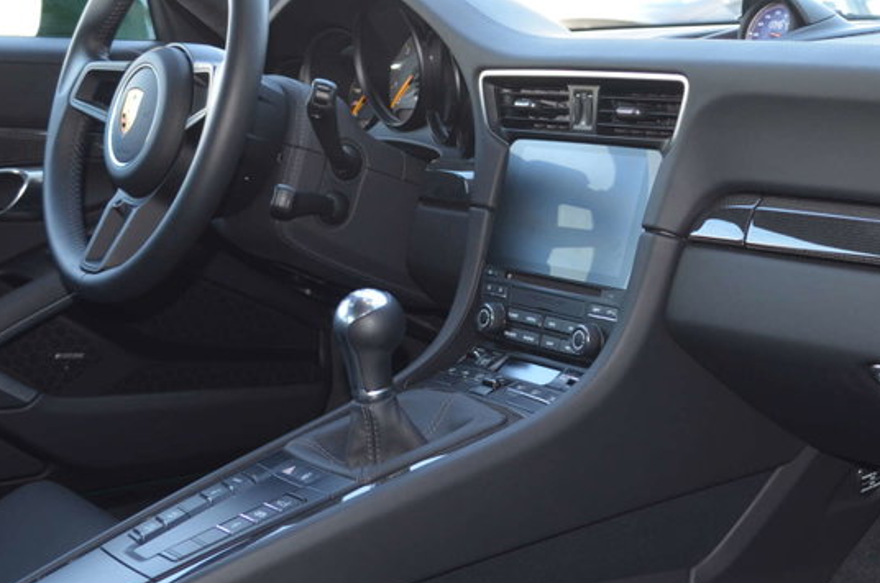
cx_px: 649
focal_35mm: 63
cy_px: 333
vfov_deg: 21.5
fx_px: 1537
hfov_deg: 31.4
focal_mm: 22
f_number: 3.8
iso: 200
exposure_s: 1/60
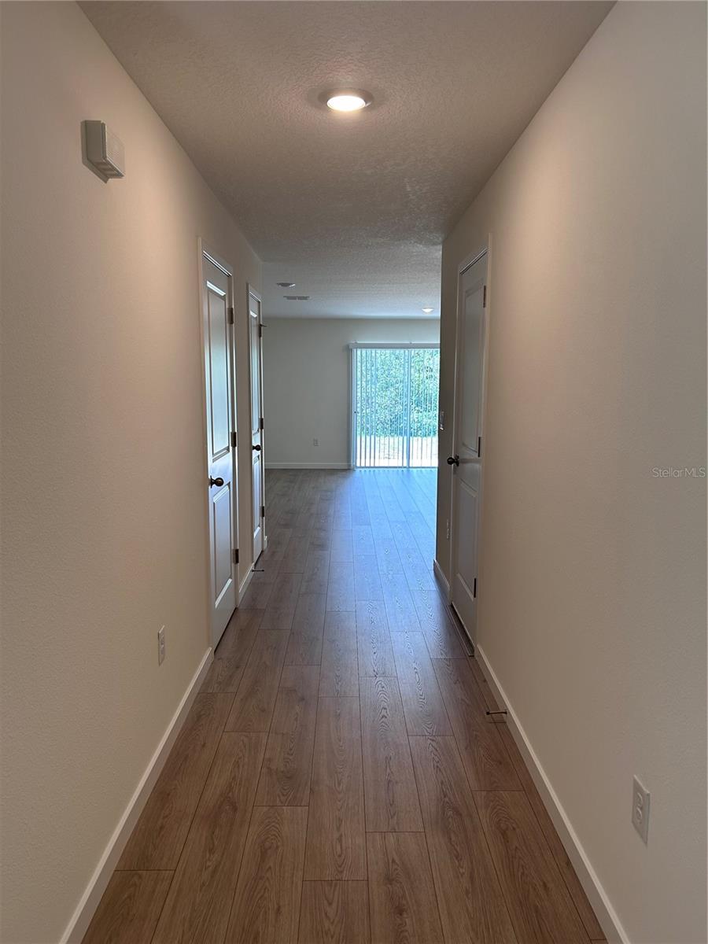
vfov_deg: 67.3
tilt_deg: -6.5
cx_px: 354
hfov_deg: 53.1
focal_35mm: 26
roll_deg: +0.4
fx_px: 709
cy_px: 472
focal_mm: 5.7
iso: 80
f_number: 1.5
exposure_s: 1/120
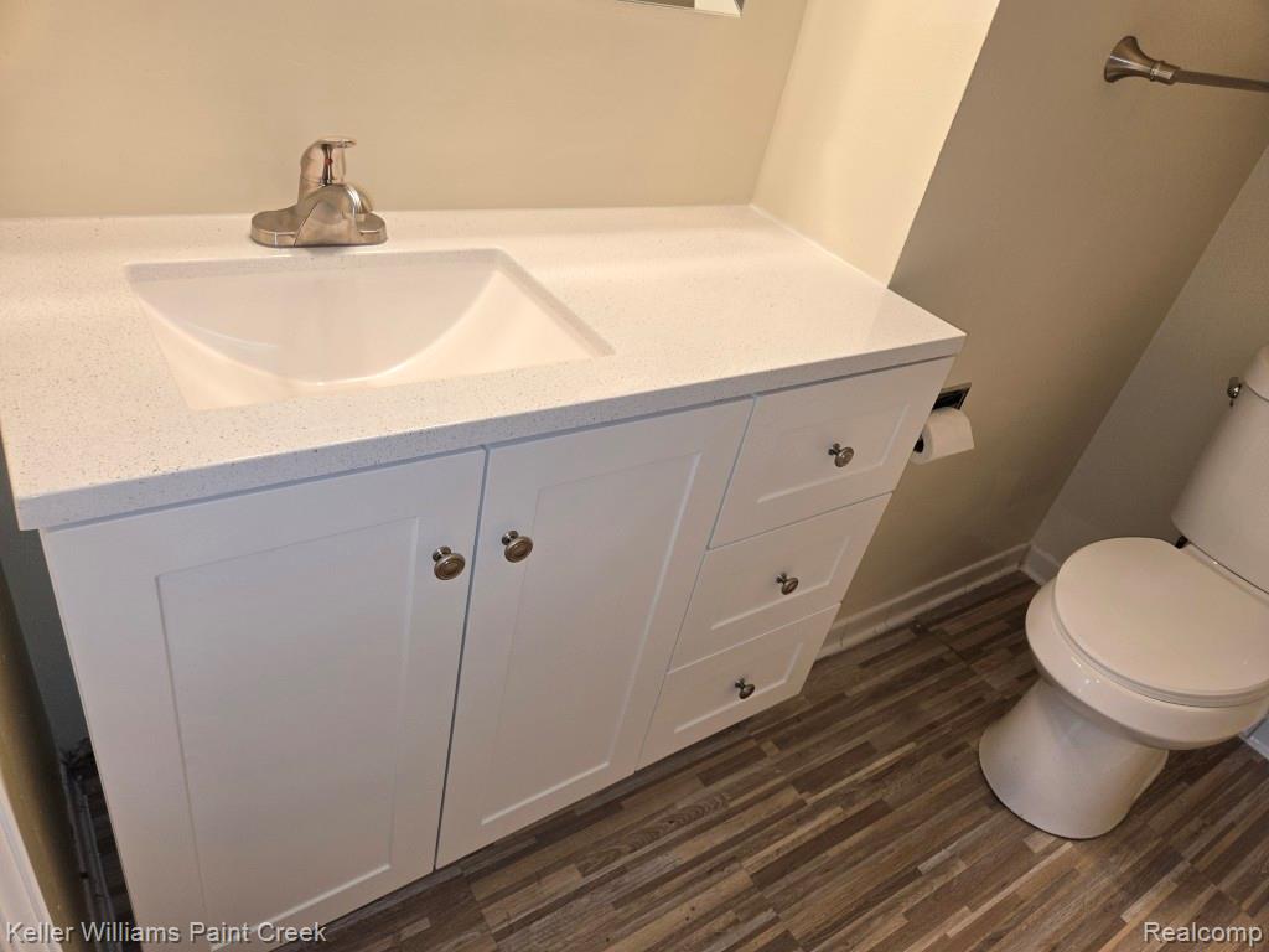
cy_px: 476
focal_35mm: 23
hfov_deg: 73.9
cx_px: 634
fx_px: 843
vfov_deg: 58.9
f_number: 1.8
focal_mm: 5.4
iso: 40
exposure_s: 1/60
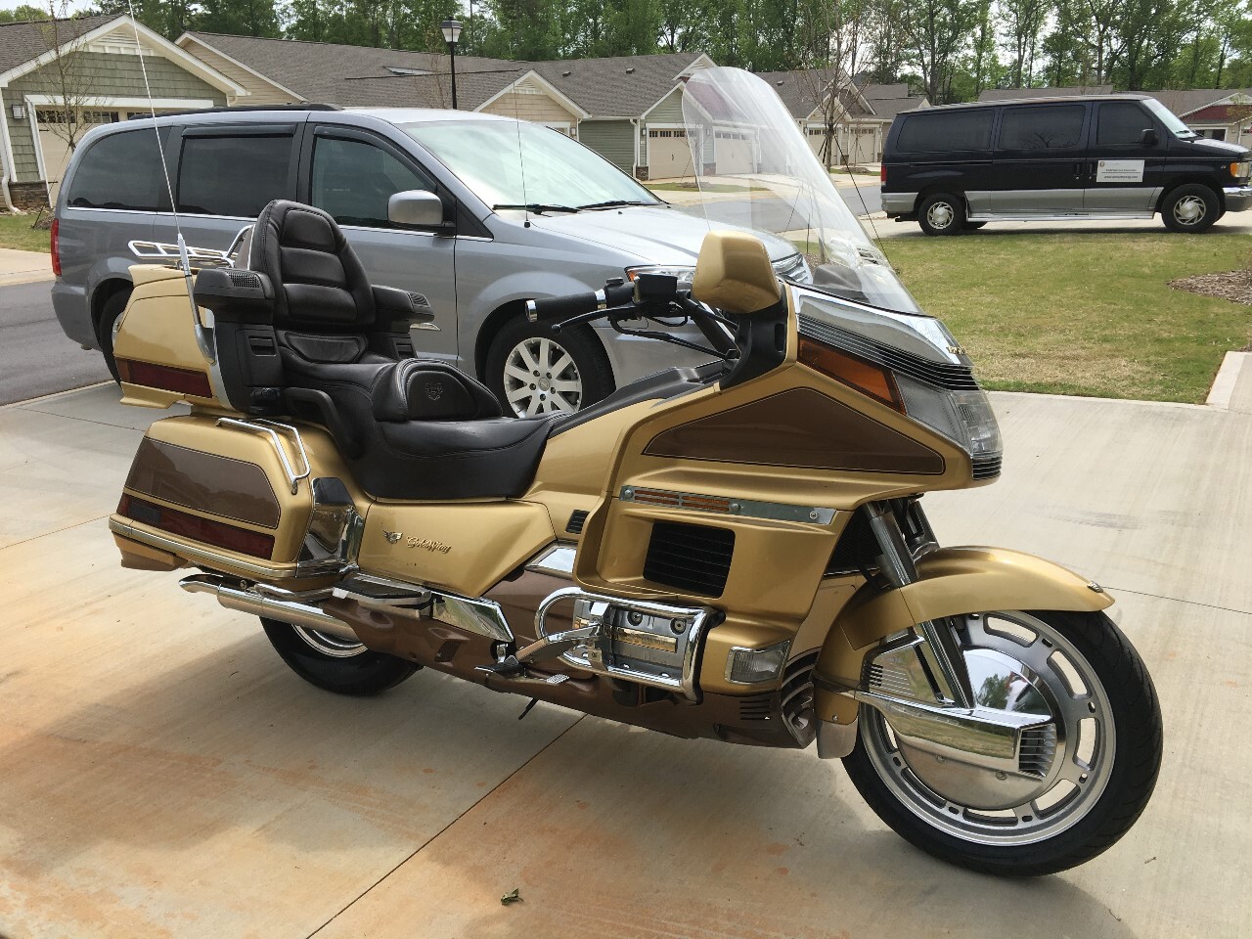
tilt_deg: -16.5
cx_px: 626
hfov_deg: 61.7
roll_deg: +0.5
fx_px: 1049
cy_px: 470
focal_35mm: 29
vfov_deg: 48.2
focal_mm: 4.15
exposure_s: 1/1221
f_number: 2.2
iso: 25
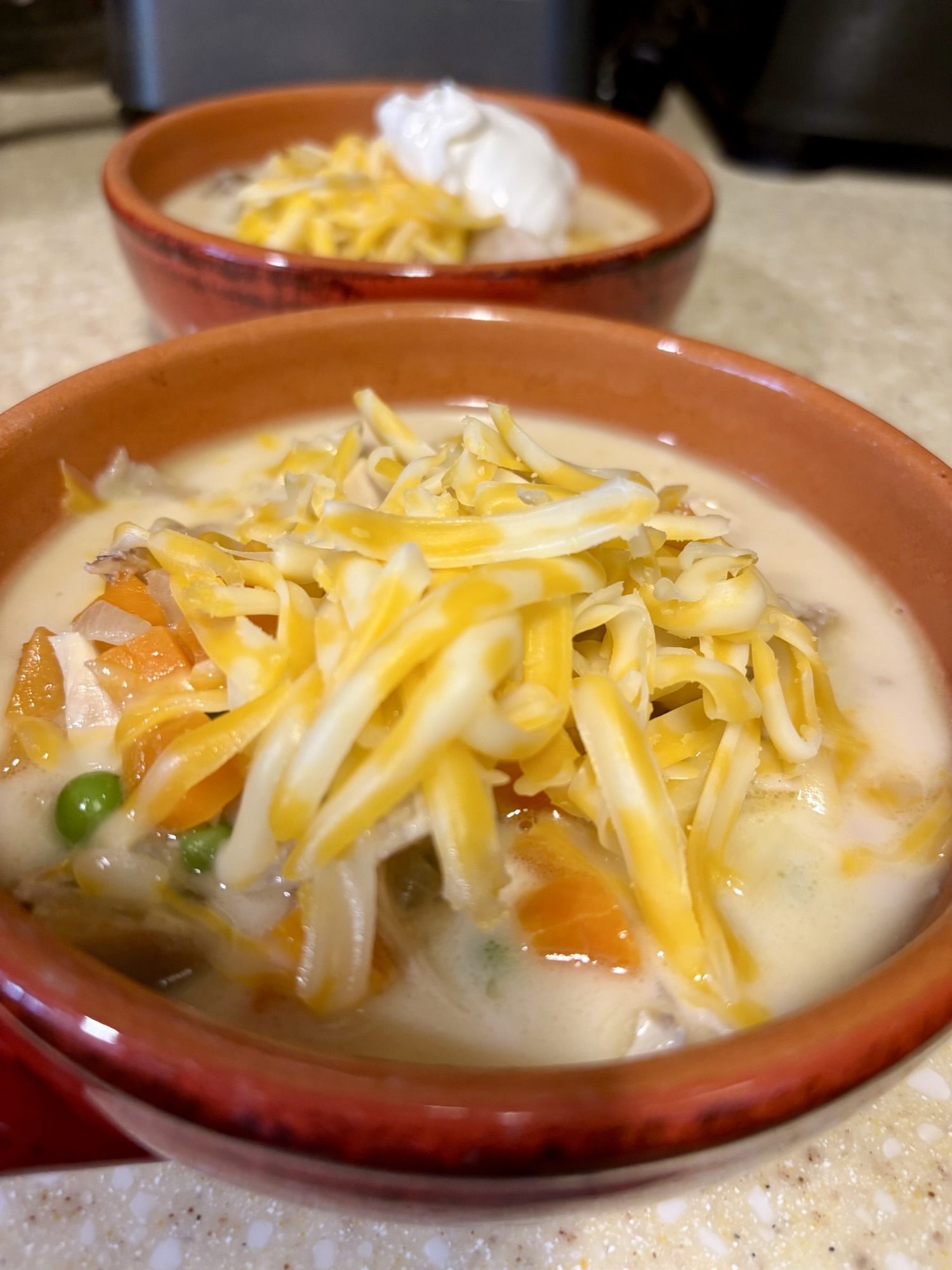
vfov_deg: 67.3
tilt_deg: -39.8
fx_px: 953
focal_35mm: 26
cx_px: 476
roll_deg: -3.9
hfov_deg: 53.1
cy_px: 635
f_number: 1.6
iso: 160
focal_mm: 5.96
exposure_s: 1/60
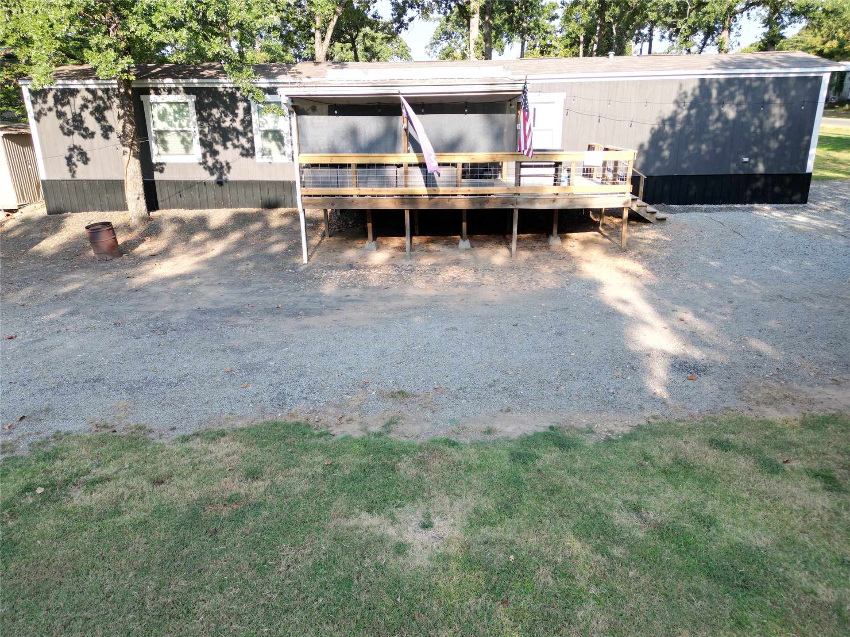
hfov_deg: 71.6
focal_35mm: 24
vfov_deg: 56.8
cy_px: 318
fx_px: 589
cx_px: 425
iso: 200
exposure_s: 1/725
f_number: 1.7
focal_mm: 6.72
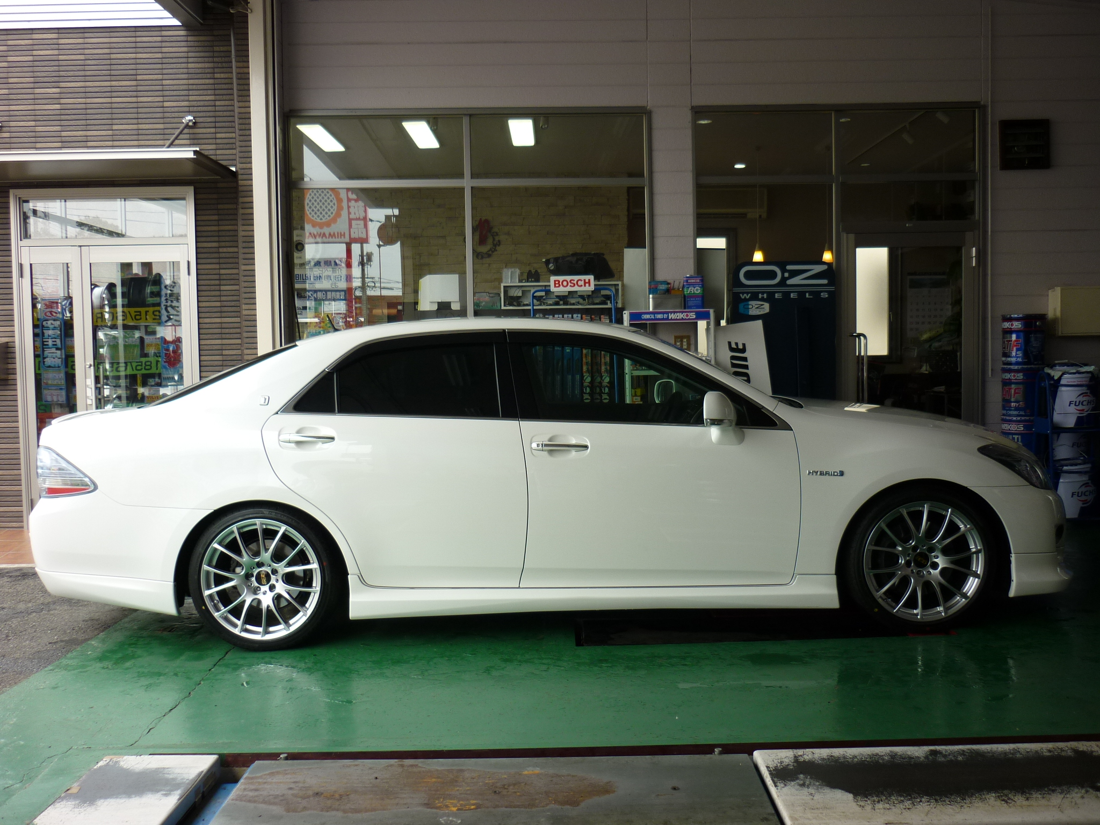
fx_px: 1049
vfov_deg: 42.9
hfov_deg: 55.4
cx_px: 550
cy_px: 412
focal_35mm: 33
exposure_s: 1/200
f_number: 2.8
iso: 80
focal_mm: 5.5
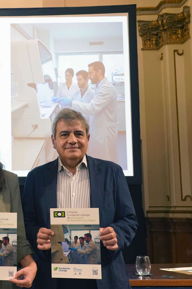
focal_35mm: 56
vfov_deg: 35.6
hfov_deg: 22.9
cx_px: -15
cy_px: 145
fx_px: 448
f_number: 5.6
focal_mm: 37
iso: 3200
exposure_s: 1/125
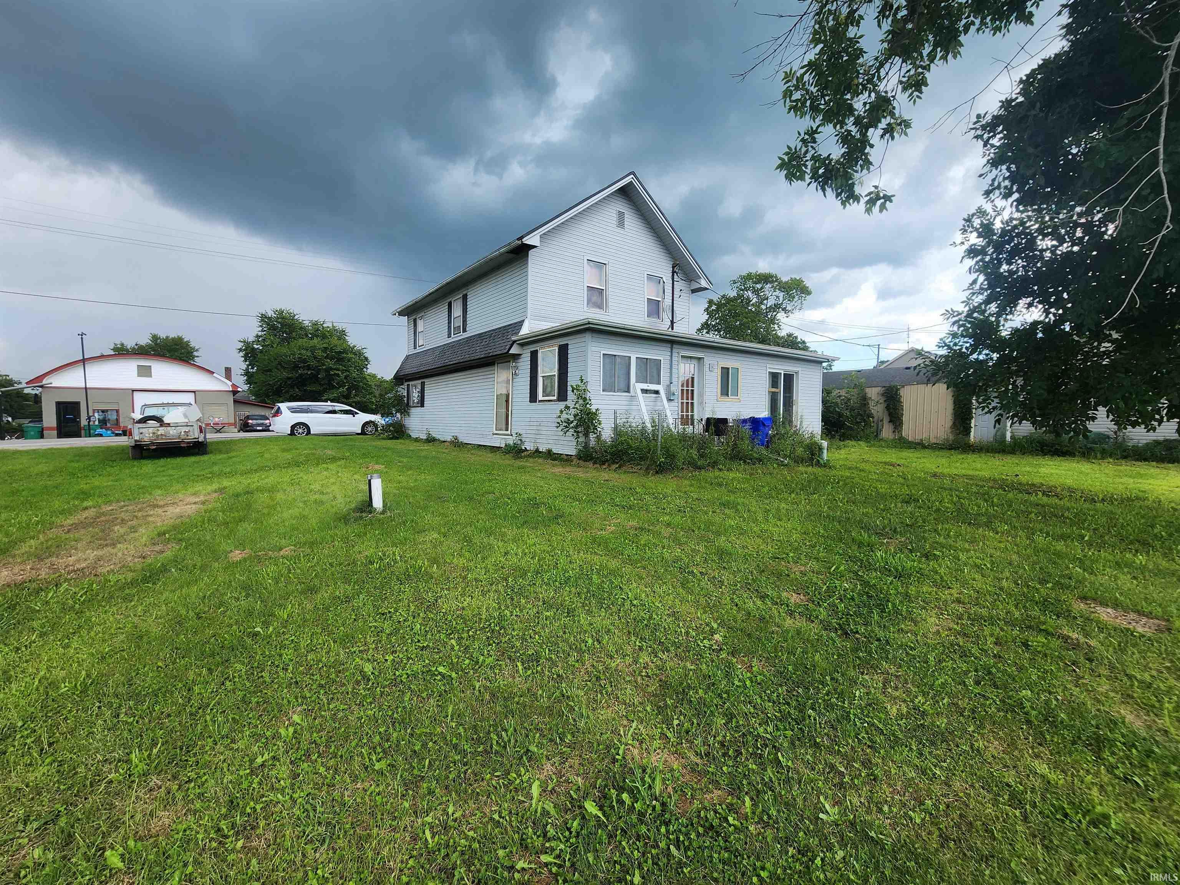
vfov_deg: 89.9
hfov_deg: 106.2
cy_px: 442
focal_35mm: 13
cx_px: 590
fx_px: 443
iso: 50
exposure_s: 1/697
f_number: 2.2
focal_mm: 2.2
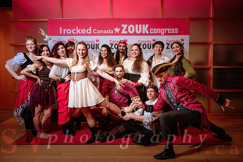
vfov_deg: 48.3
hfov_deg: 67.7
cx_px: 111
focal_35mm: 27
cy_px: 84
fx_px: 181
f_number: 4.5
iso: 320
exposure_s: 1/125
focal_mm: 24
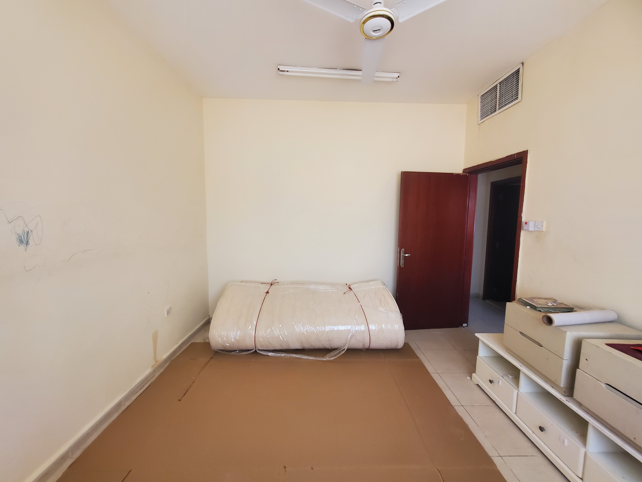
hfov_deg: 106.2
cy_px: 241
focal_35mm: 13
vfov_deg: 89.9
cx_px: 321
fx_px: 241
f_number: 2.2
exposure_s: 1/60
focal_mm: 1.8
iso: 200
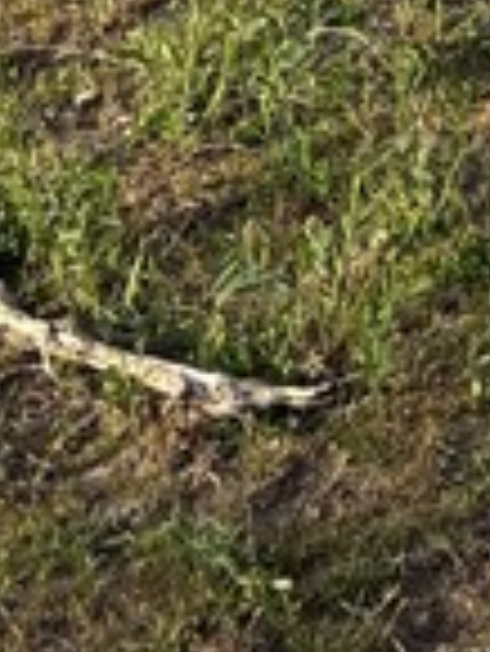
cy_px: -1326
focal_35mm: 183
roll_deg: +0.7
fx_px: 3449
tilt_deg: +2.5
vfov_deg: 8.8
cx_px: 1340
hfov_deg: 7.4
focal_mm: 5.96
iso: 50
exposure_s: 1/1344
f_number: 1.6
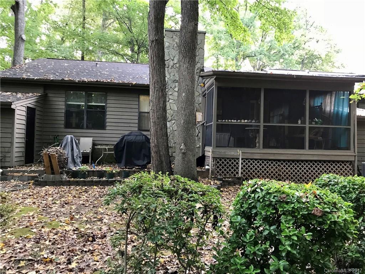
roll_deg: -0.5
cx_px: 182
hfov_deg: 63.4
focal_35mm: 28
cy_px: 137
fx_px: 295
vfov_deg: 49.7
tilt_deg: +1.5
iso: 40
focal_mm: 3.99
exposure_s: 1/15
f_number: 1.8
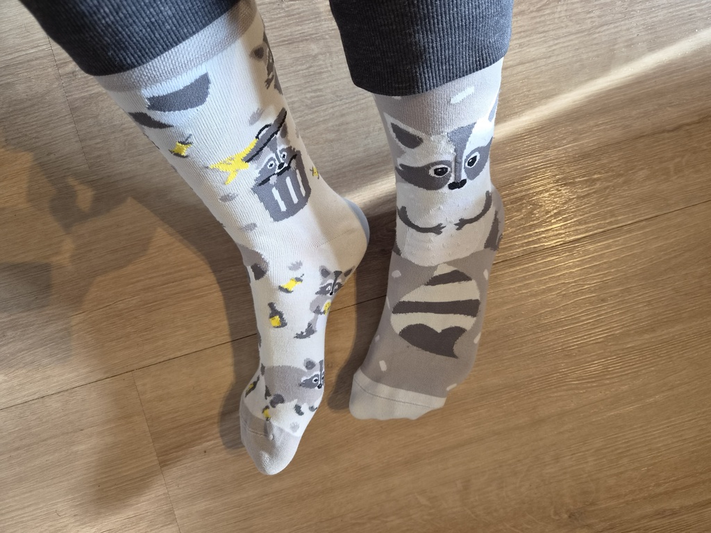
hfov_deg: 73.9
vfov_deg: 58.9
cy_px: 266
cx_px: 356
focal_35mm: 23
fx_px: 472
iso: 400
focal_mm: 5.4
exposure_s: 1/100
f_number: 1.8
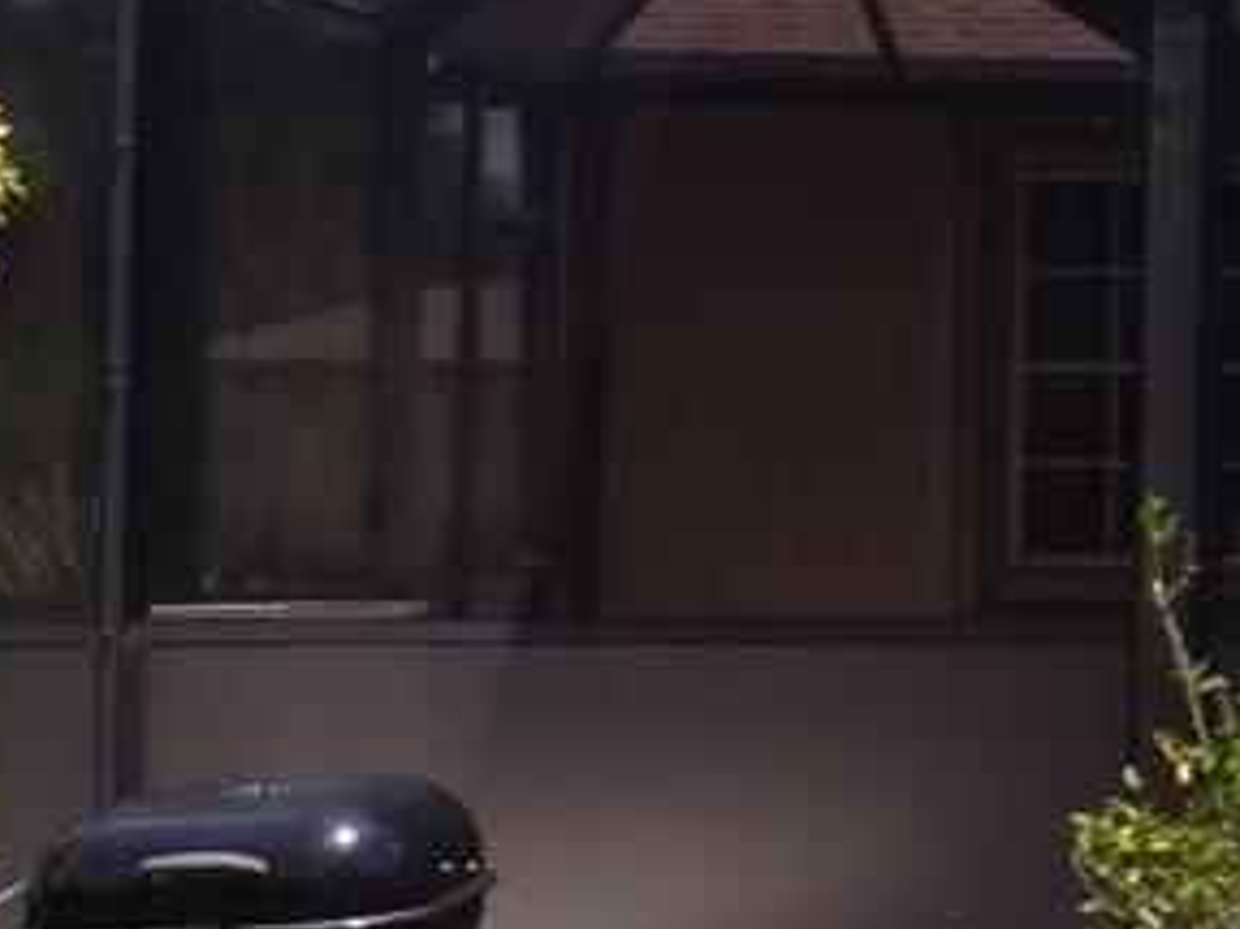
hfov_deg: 13.0
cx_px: 2363
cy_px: 290
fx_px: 4798
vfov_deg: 11.0
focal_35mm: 134
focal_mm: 4.3
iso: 80
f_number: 5.8
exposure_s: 1/340
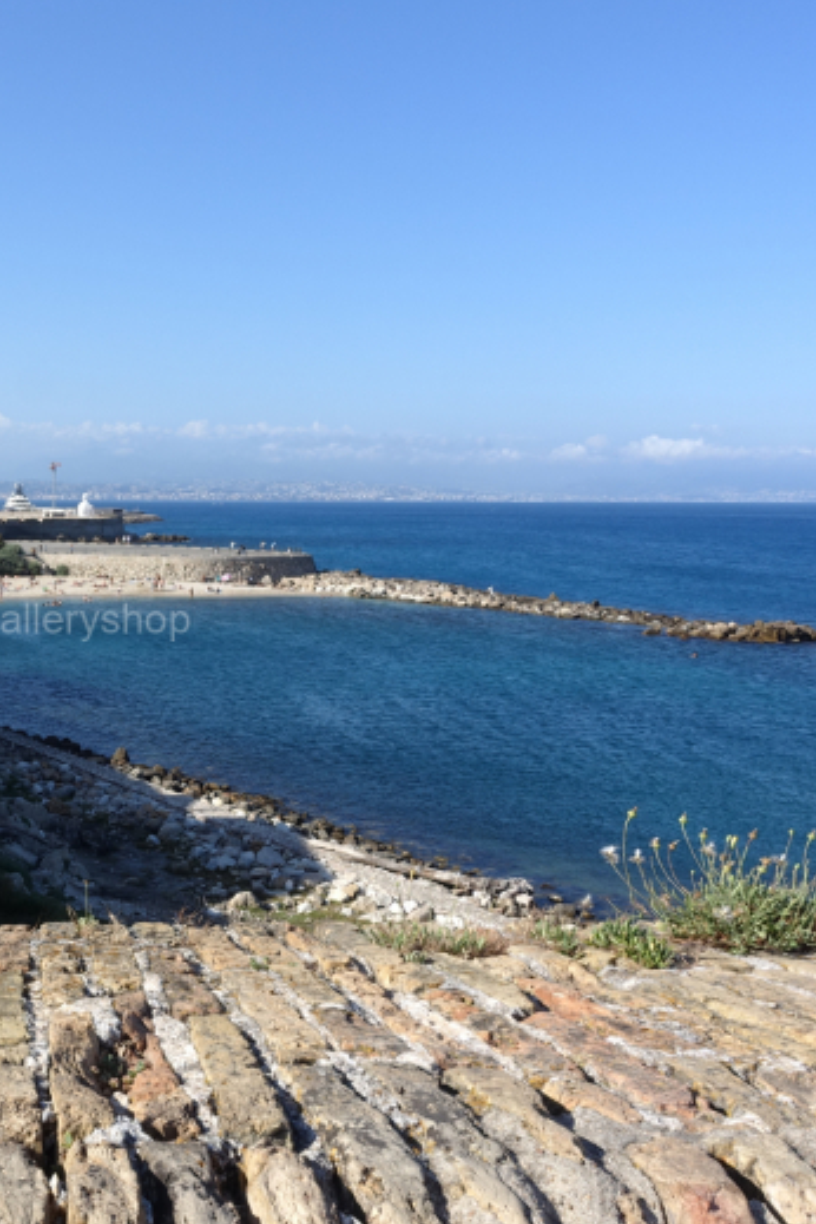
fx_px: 1258
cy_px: 624
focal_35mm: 37
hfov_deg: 33.0
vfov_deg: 51.9
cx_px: 5
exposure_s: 1/100
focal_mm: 8.8
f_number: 10
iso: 80
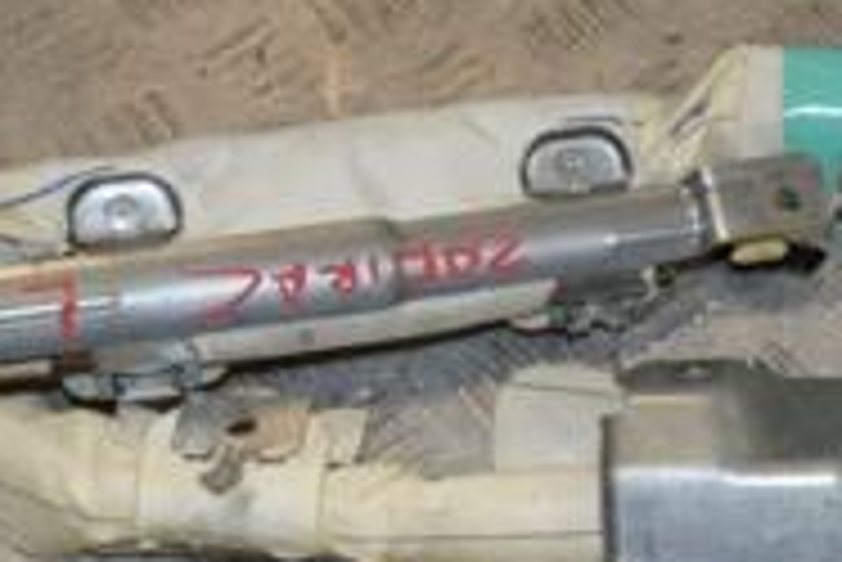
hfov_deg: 19.3
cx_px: 477
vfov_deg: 12.9
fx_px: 2481
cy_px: 229
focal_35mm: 106
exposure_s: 1/200
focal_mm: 22
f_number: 13
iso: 800
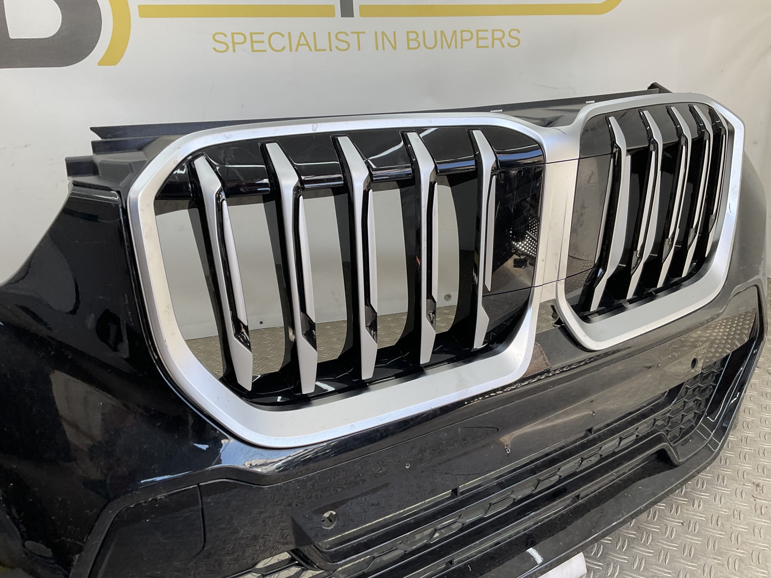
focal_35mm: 29
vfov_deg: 48.2
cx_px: 386
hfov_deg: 61.7
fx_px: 646
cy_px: 289
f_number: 1.8
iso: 16
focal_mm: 3
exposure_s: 1/129
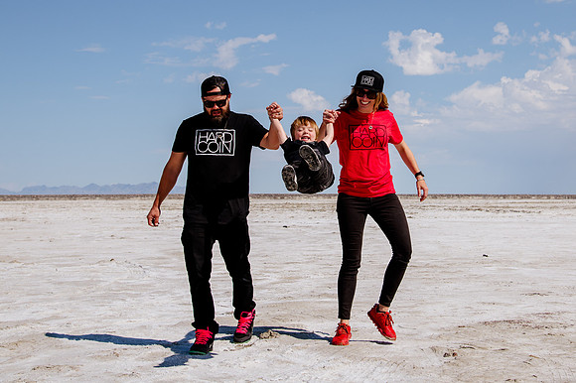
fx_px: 1168
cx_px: 350
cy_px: 68
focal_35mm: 73
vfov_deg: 18.4
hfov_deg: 27.6
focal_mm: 44
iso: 160
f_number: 6.3
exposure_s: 1/2000
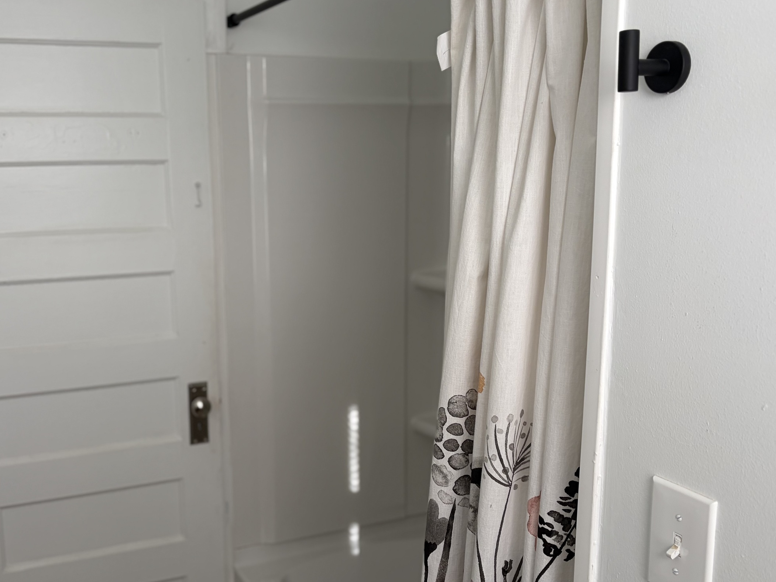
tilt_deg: -9.3
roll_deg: +1.1
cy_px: 312
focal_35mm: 38
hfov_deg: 48.7
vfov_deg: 37.7
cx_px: 307
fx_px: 852
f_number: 1.6
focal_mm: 5.96
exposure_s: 1/121
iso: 80
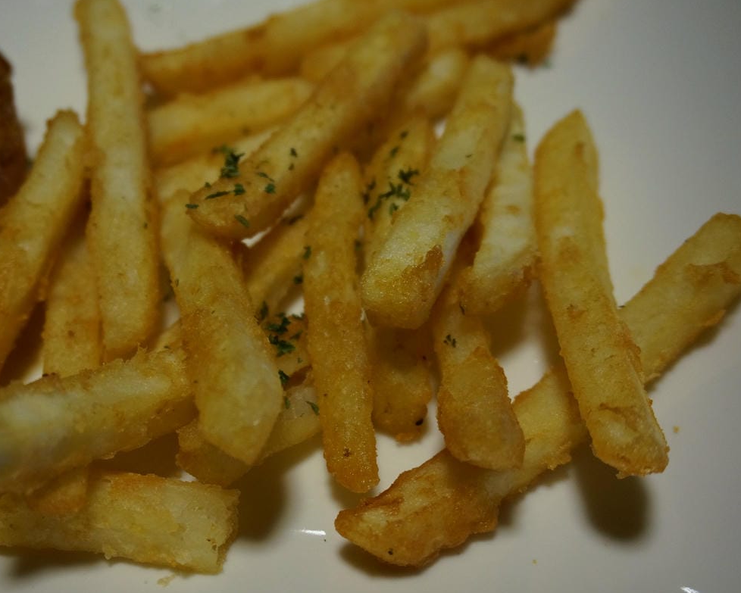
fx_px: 1022
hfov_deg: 39.7
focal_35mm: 47
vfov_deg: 32.4
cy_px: 298
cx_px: 302
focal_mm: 27
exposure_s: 1/160
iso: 800
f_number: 4.5
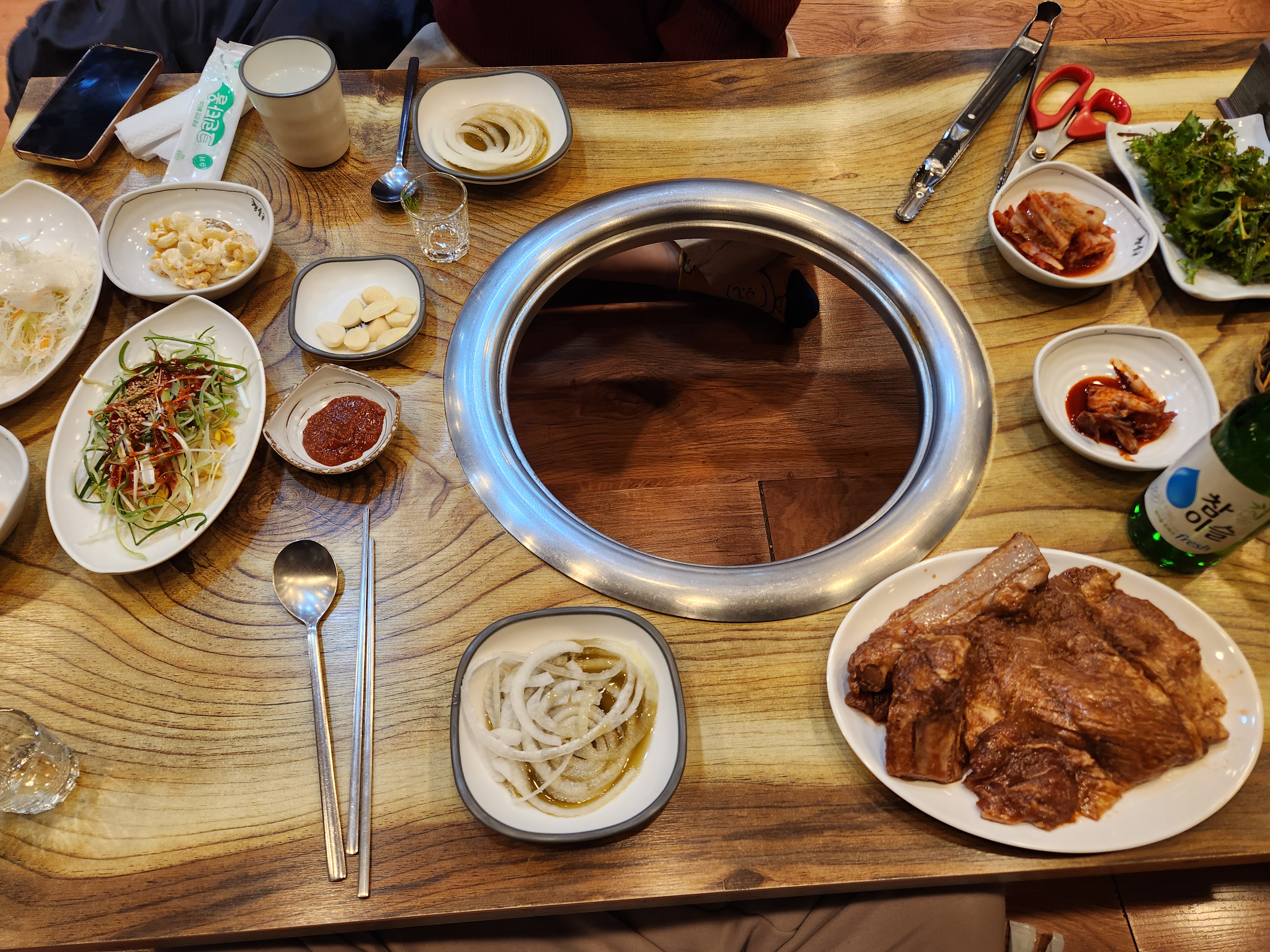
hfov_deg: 73.9
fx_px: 844
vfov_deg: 58.9
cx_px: 635
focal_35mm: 23
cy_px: 476
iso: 200
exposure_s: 1/120
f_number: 1.8
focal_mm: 5.4
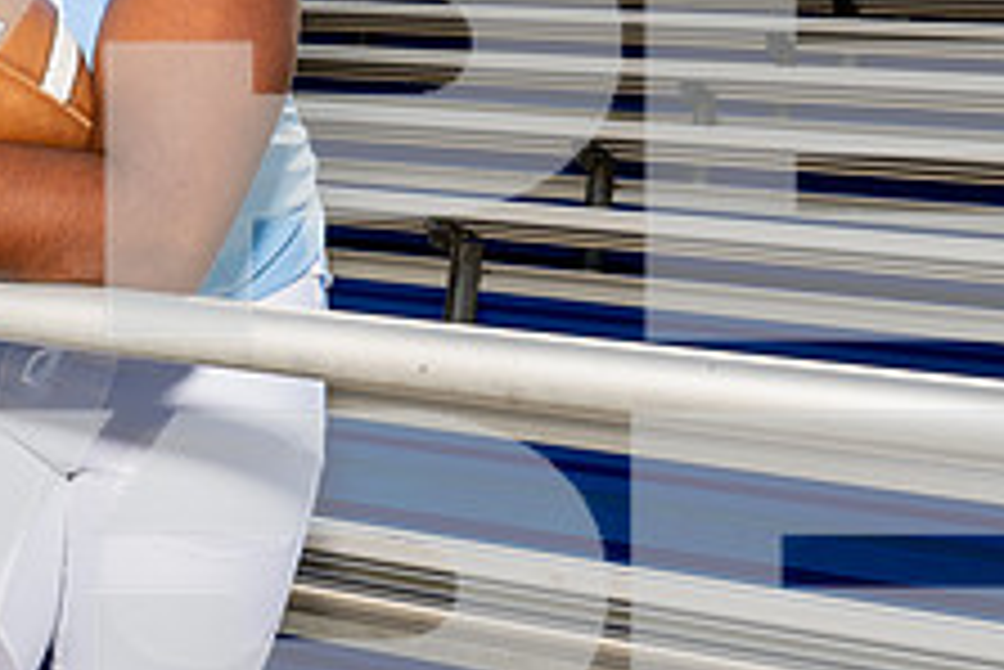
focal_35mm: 80
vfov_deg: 16.9
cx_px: 19
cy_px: 109
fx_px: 2232
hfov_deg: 24.3
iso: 125
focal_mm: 29
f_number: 11
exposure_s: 1/250
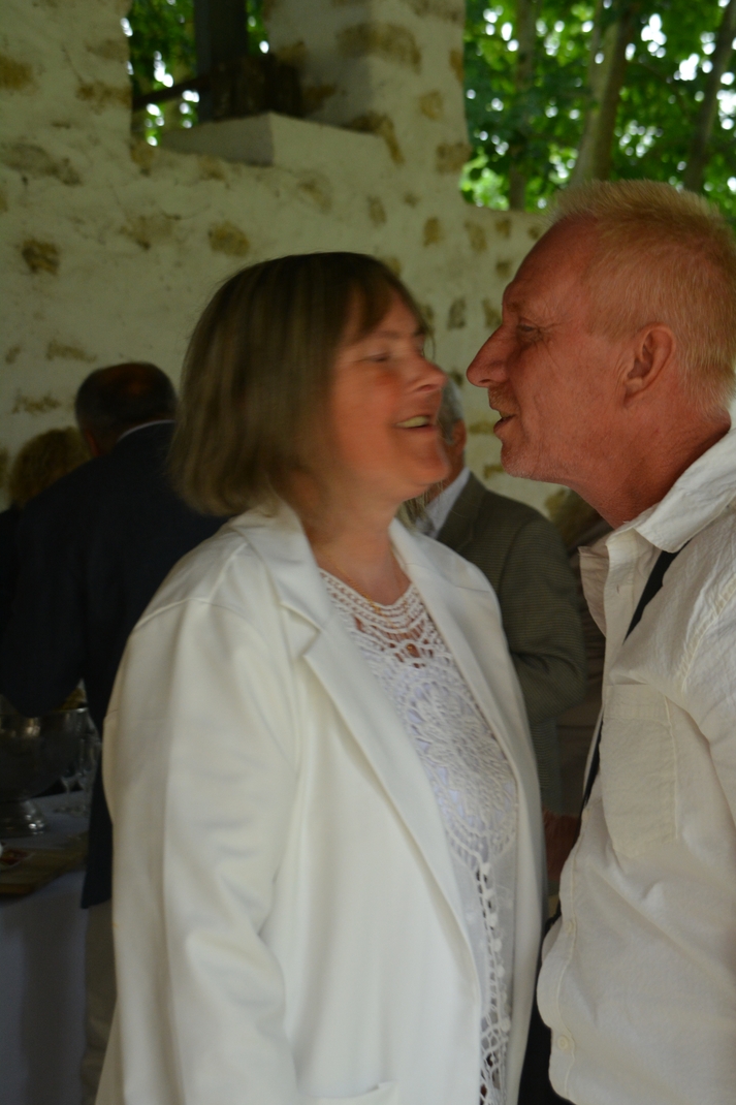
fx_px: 1871
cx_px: 439
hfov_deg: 22.2
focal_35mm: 61
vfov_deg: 32.9
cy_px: 558
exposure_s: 1/40
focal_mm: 34
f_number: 4.5
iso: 800
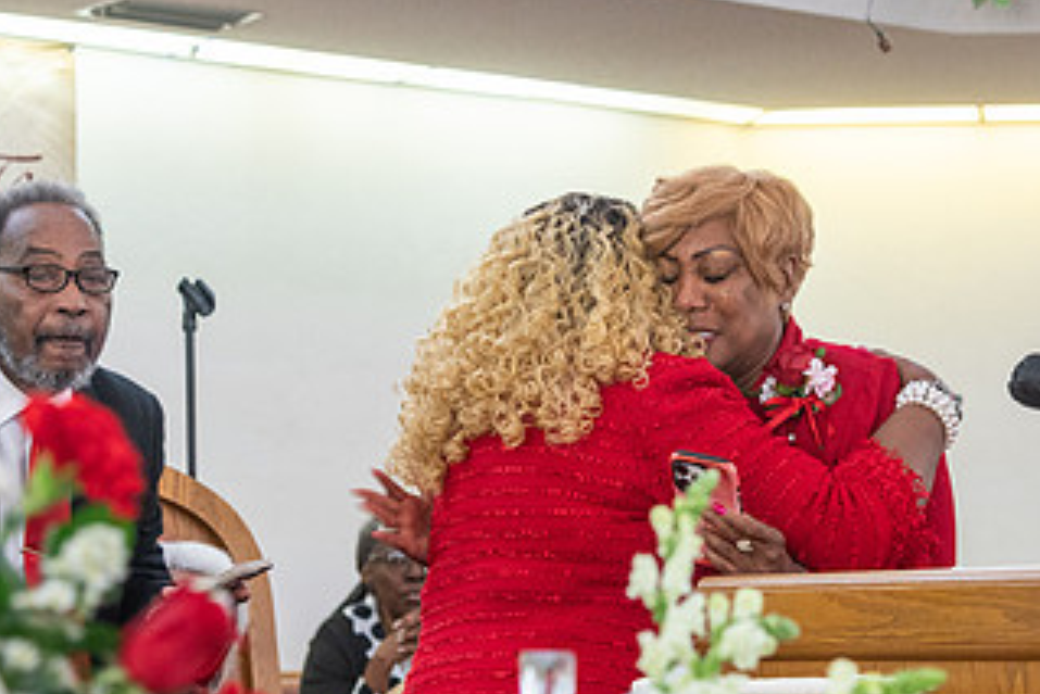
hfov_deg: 17.4
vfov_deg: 11.7
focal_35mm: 117
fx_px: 3381
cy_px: 482
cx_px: 741
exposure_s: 1/100
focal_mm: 58
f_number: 4
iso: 1600
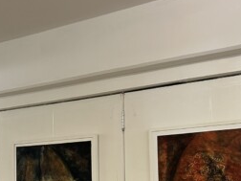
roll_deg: -0.3
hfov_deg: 28.1
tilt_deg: +5.5
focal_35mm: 66
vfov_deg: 21.8
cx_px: 18
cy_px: 155
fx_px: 459
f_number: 1.5
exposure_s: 1/50
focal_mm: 5.7
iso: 160
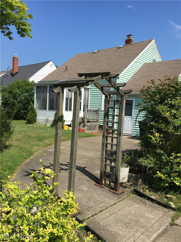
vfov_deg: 61.7
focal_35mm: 29
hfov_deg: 48.2
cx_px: 90
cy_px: 121
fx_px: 202
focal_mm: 4.15
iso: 25
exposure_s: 1/1538
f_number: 2.2
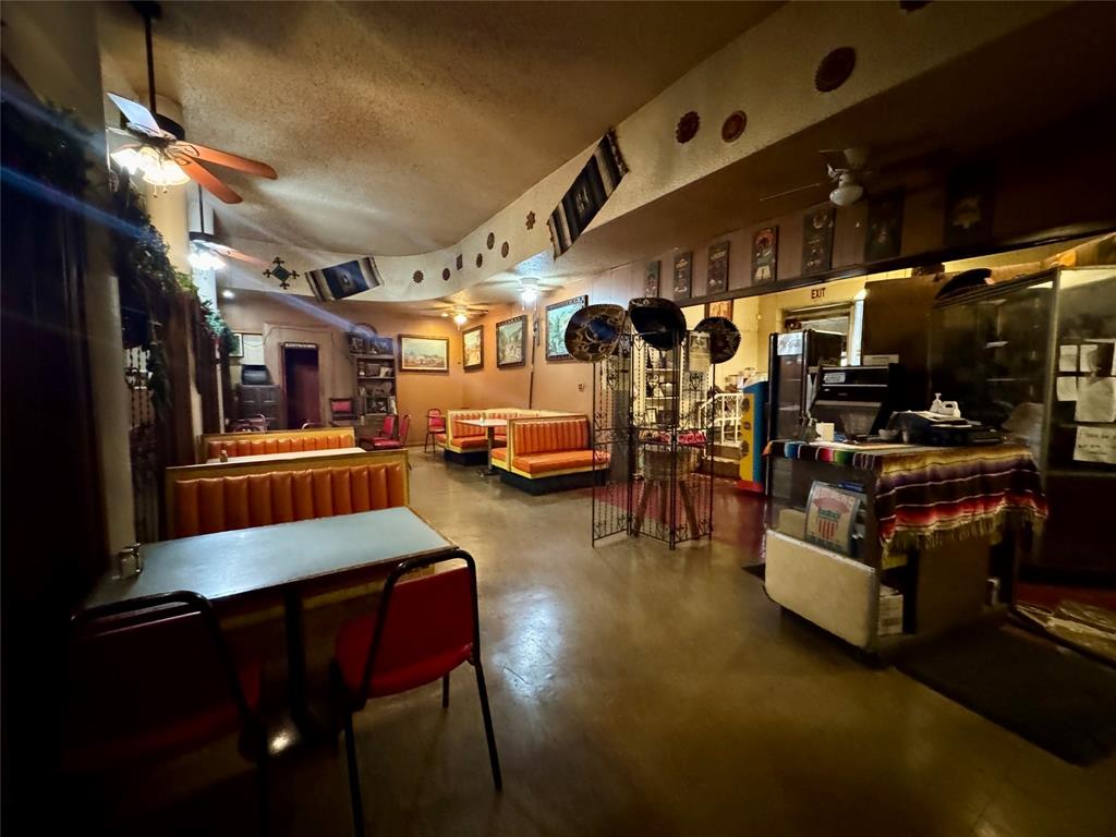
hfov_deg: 102.1
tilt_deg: -3.0
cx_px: 558
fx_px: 451
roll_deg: -1.0
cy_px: 418
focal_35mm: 14
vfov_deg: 85.7
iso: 1600
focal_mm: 2.22
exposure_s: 1/40
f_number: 2.2
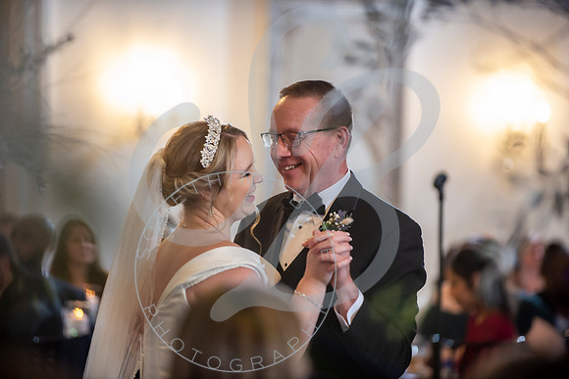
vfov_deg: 6.9
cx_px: 284
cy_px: 190
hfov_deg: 10.3
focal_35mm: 200
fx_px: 3162
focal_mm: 200
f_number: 2.8
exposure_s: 1/160
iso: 2000
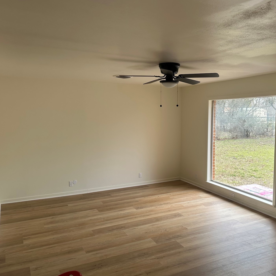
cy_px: 139
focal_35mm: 31
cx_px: 167
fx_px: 280
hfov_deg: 52.1
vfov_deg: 52.5
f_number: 1.78
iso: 80
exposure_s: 1/484
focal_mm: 6.86
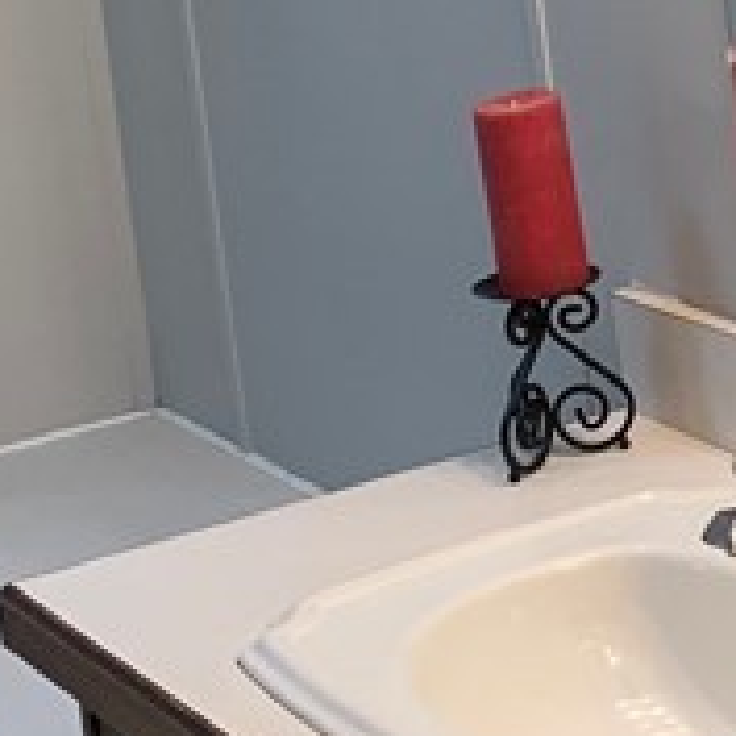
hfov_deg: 12.4
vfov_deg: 12.9
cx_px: 1144
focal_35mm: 133
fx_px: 3199
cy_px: -75
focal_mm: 4.25
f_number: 1.8
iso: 80
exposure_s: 1/60
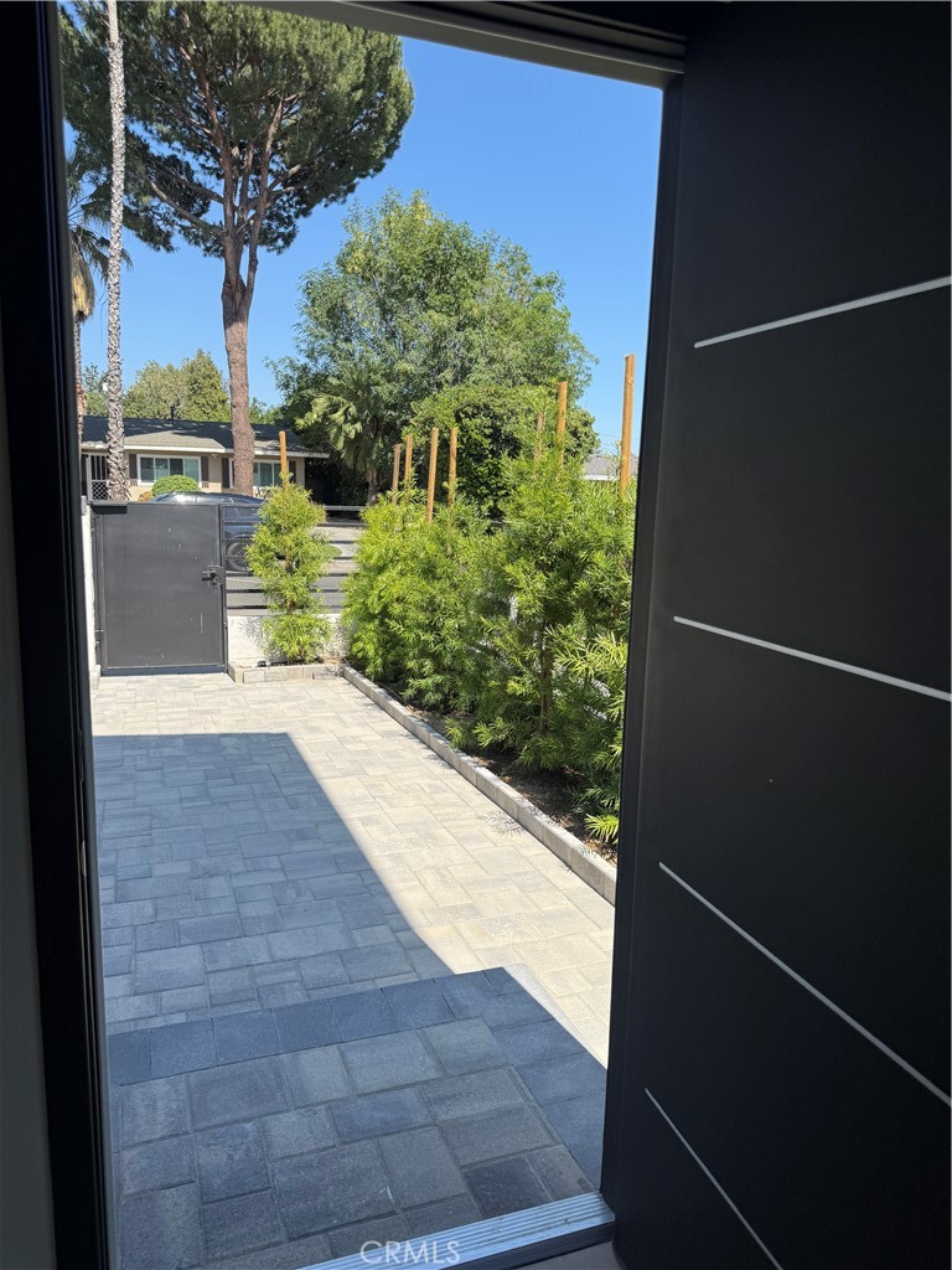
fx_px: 880
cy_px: 635
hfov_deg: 56.8
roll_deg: -2.3
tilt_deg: -10.7
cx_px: 476
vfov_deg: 71.6
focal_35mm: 24
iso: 80
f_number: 1.78
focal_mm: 6.76
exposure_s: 1/2525
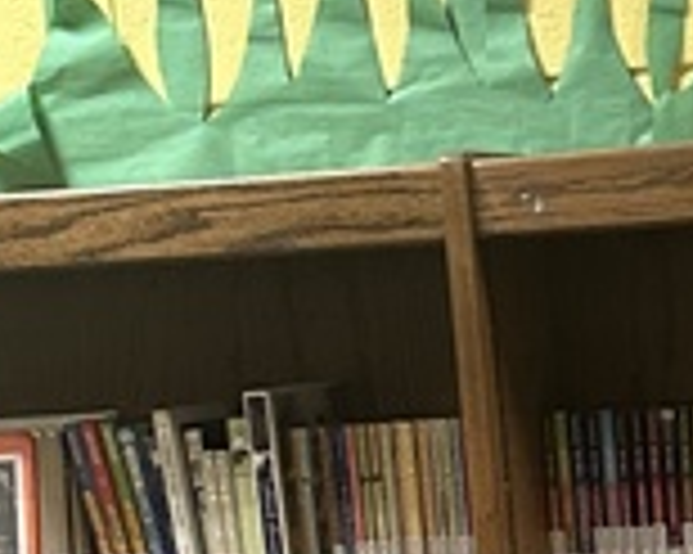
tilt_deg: -9.6
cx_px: 868
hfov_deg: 12.1
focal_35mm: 156
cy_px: 824
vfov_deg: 9.6
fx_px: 3198
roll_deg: +2.7
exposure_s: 1/60
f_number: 1.78
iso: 320
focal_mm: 6.86
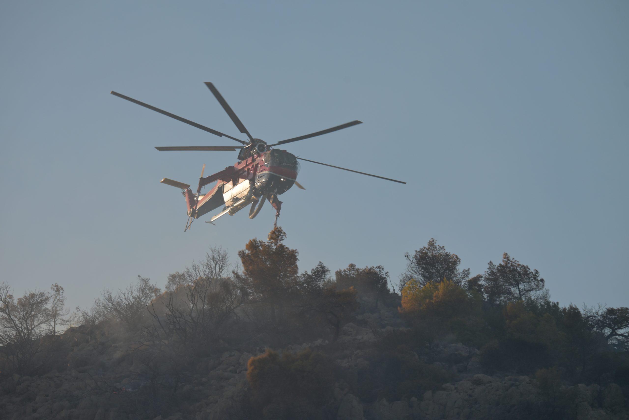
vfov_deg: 3.7
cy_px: 210
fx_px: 6465
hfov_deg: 5.6
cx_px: 314
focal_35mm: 370
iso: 360
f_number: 6.3
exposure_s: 1/1250
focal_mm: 370
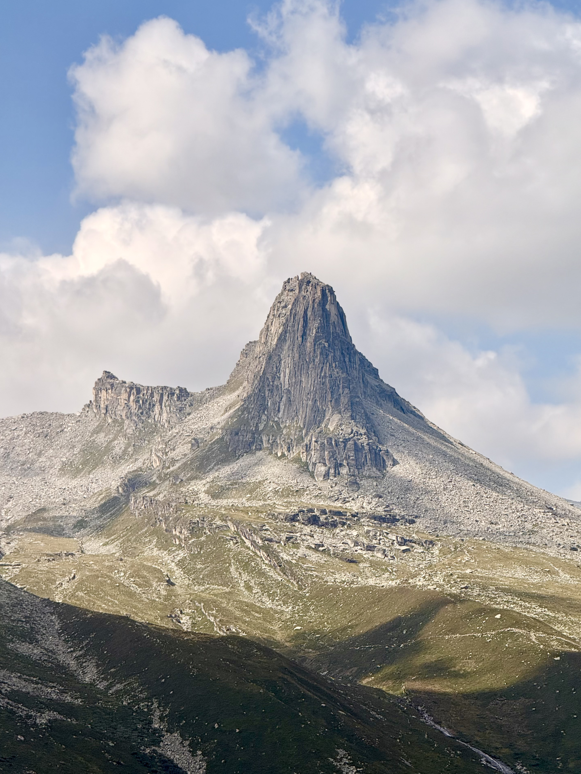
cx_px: 286
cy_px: 368
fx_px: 2842
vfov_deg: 15.5
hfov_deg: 11.7
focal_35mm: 127
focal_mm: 15.66
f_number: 2.8
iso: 50
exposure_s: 1/2817
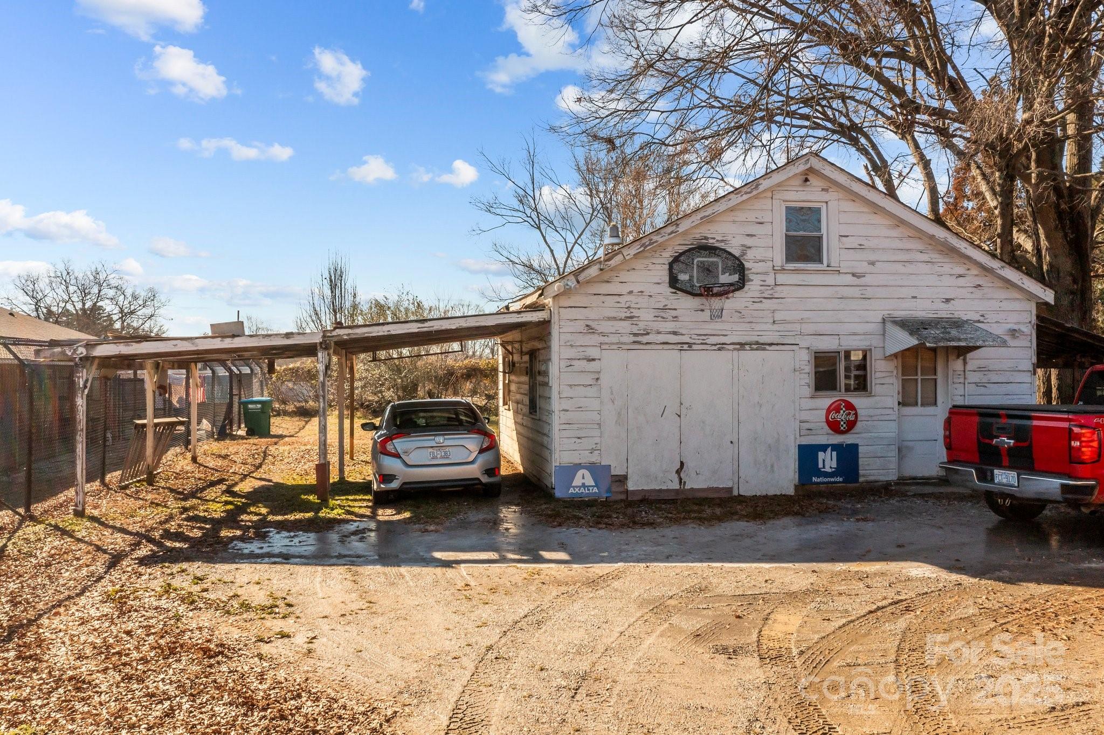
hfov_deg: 65.5
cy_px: 368
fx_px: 858
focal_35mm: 28
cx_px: 552
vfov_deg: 46.4
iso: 100
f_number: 7.1
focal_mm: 10.26
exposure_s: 1/800
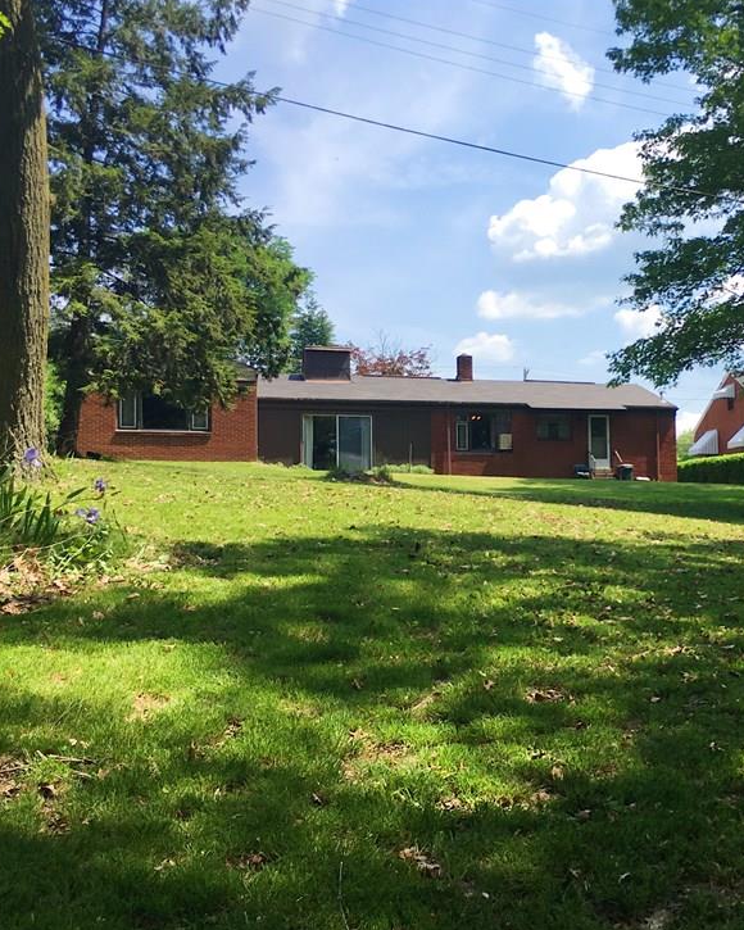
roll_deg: -1.1
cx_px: 575
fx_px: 1101
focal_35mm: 40
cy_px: 482
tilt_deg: +3.9
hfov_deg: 36.3
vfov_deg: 45.8
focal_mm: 4.15
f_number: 2.2
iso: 25
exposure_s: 1/950
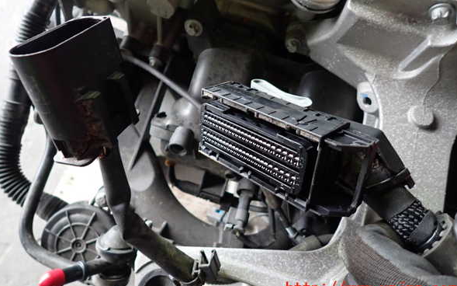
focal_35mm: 27
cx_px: 228
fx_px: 336
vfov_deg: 45.9
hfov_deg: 68.4
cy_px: 124
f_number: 2
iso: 250
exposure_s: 1/30
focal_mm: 4.5
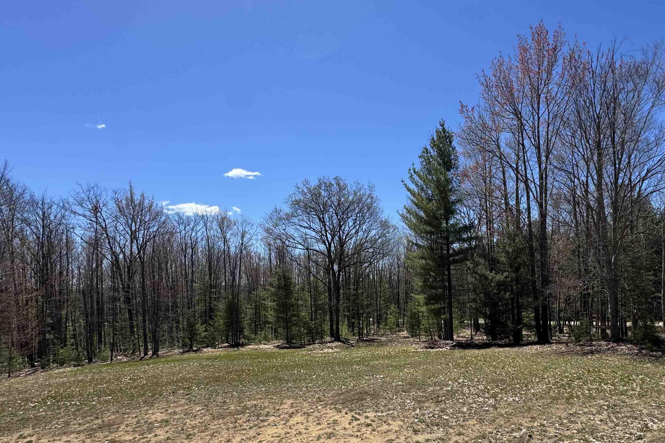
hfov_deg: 86.1
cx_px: 389
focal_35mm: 19
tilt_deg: -0.1
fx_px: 351
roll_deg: +1.7
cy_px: 284
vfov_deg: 63.4
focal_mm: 2.22
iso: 40
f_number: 2.2
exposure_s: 1/1323
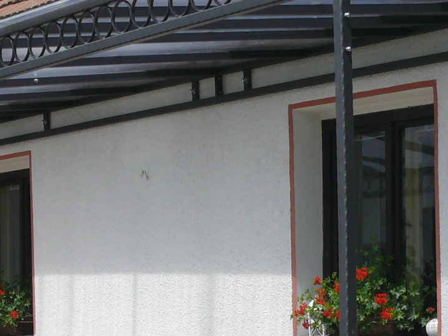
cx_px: 210
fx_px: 1618
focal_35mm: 125
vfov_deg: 11.7
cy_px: 383
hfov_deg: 15.8
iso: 100
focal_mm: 8.5
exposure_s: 1/500
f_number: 6.3
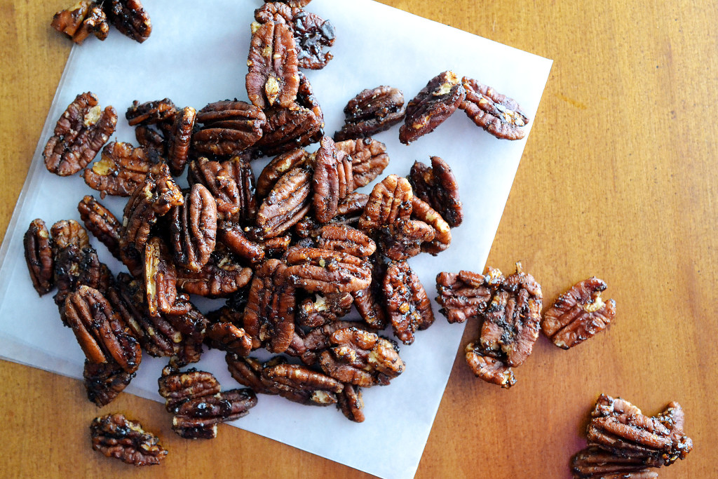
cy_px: 240
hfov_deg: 33.4
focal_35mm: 60
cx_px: 359
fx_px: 1197
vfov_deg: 22.6
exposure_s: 1/125
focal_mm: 40
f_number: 5.6
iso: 3200
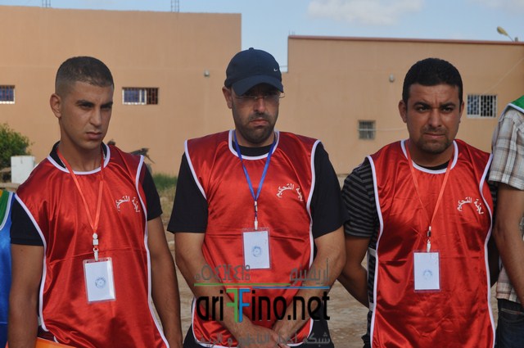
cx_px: 262
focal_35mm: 68
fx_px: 981
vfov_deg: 20.1
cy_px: 174
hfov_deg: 29.9
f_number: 9
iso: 200
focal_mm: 45
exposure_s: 1/320
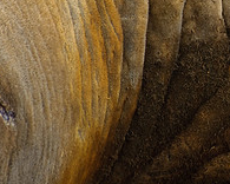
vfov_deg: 1.8
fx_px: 5698
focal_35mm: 837
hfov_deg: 2.3
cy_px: -22
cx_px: 297
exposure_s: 1/100
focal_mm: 300
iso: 640
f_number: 9
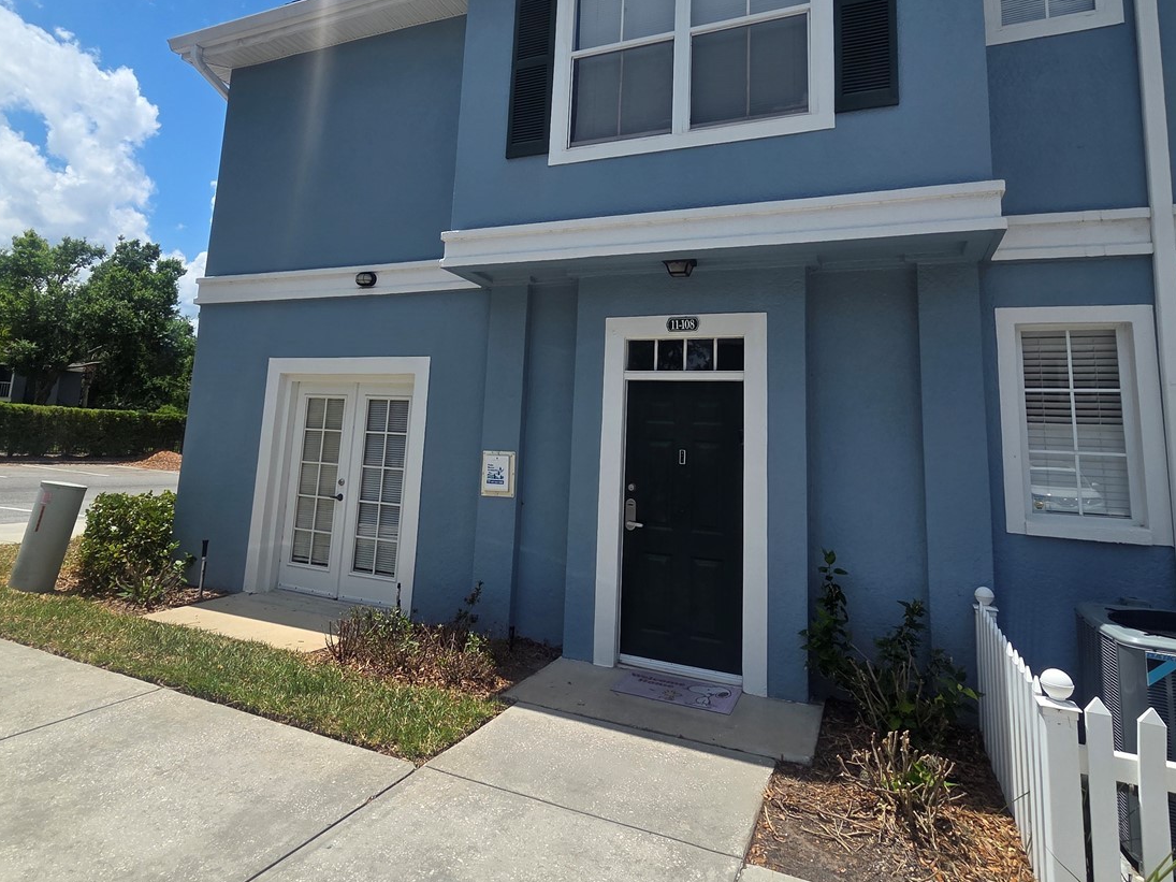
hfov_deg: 84.6
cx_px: 562
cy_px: 330
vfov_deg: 67.6
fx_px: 645
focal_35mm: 19
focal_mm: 2.2
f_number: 2.2
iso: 50
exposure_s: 1/2483
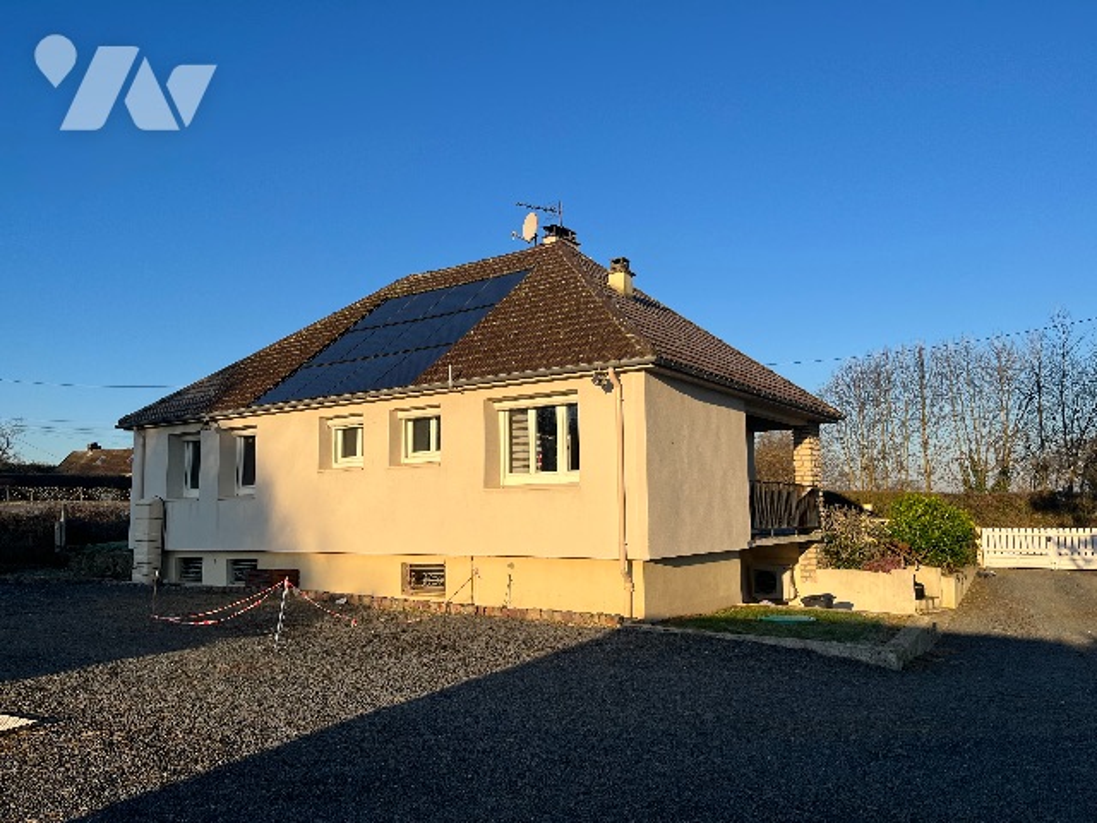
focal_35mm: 26
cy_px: 412
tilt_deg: +6.8
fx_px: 824
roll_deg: +0.8
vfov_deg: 53.1
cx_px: 548
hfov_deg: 67.3
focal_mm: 5.1
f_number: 1.6
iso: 50
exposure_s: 1/3135
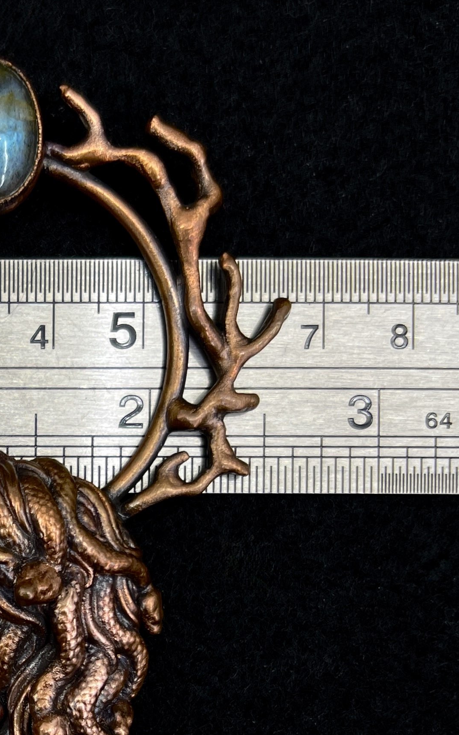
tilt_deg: -88.9
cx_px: -74
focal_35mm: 65
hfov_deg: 19.0
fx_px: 1302
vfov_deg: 31.0
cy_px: 542
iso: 32
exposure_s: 1/110
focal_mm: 5.7
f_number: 1.5
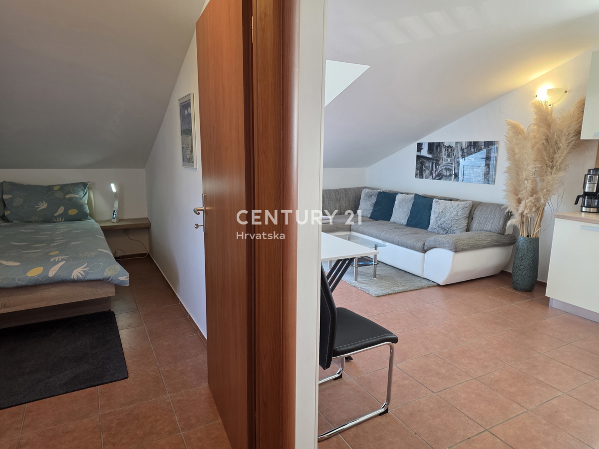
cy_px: 224
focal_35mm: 23
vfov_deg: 58.9
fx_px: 398
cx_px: 300
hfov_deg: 73.9
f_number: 1.7
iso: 125
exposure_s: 1/100
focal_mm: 6.25
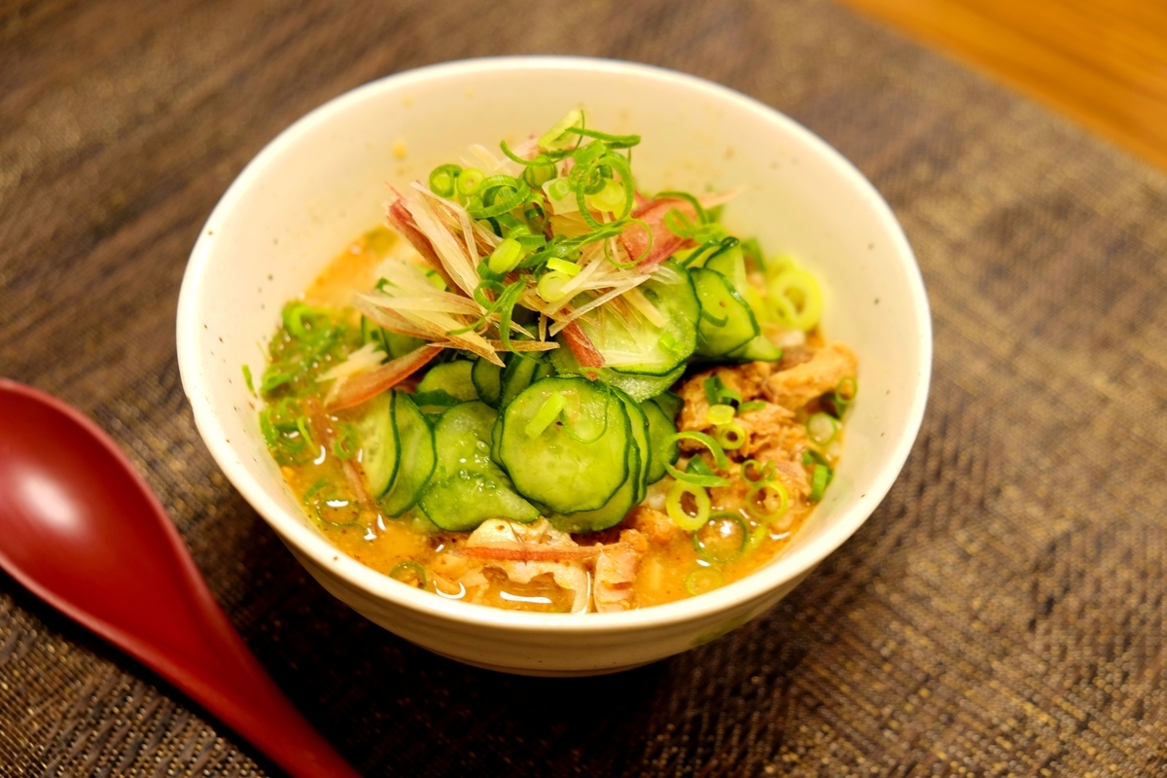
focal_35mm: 51
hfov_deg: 38.9
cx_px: 584
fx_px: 1653
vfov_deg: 26.5
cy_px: 389
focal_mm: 34.3
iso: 200
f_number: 3.6
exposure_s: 1/6.5
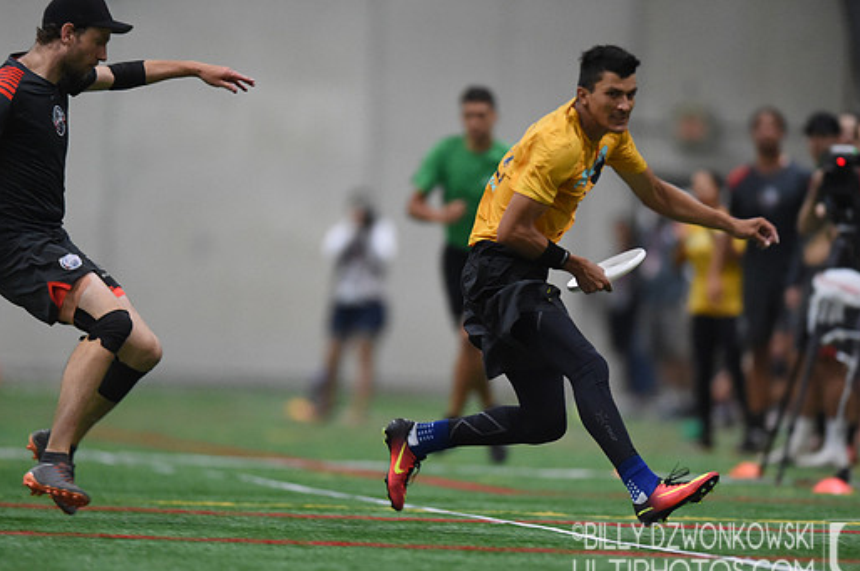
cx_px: 465
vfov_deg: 3.0
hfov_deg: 4.6
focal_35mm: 451
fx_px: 10757
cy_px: 282
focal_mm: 400
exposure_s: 1/500
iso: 10000
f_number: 2.8
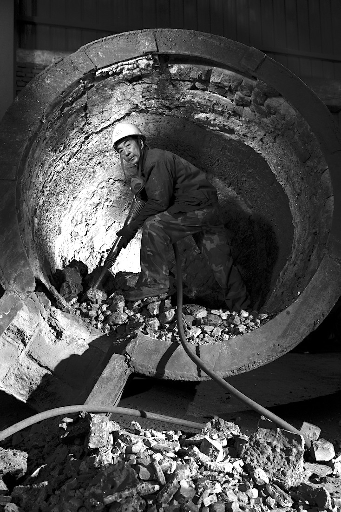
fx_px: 454
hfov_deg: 41.1
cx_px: 170
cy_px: 256
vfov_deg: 58.7
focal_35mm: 32
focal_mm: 32
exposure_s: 1/80
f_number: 5
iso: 1000
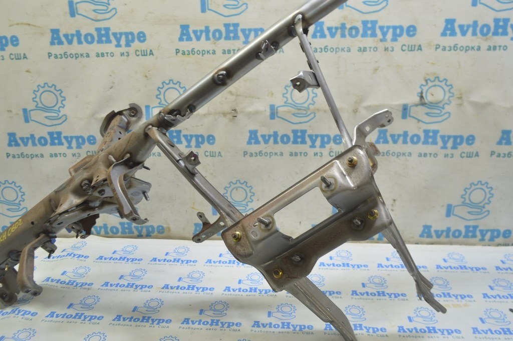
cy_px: 170
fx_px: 427
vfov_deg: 43.5
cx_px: 256
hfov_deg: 62.0
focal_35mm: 30
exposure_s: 1/20
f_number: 5.6
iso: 400
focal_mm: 20
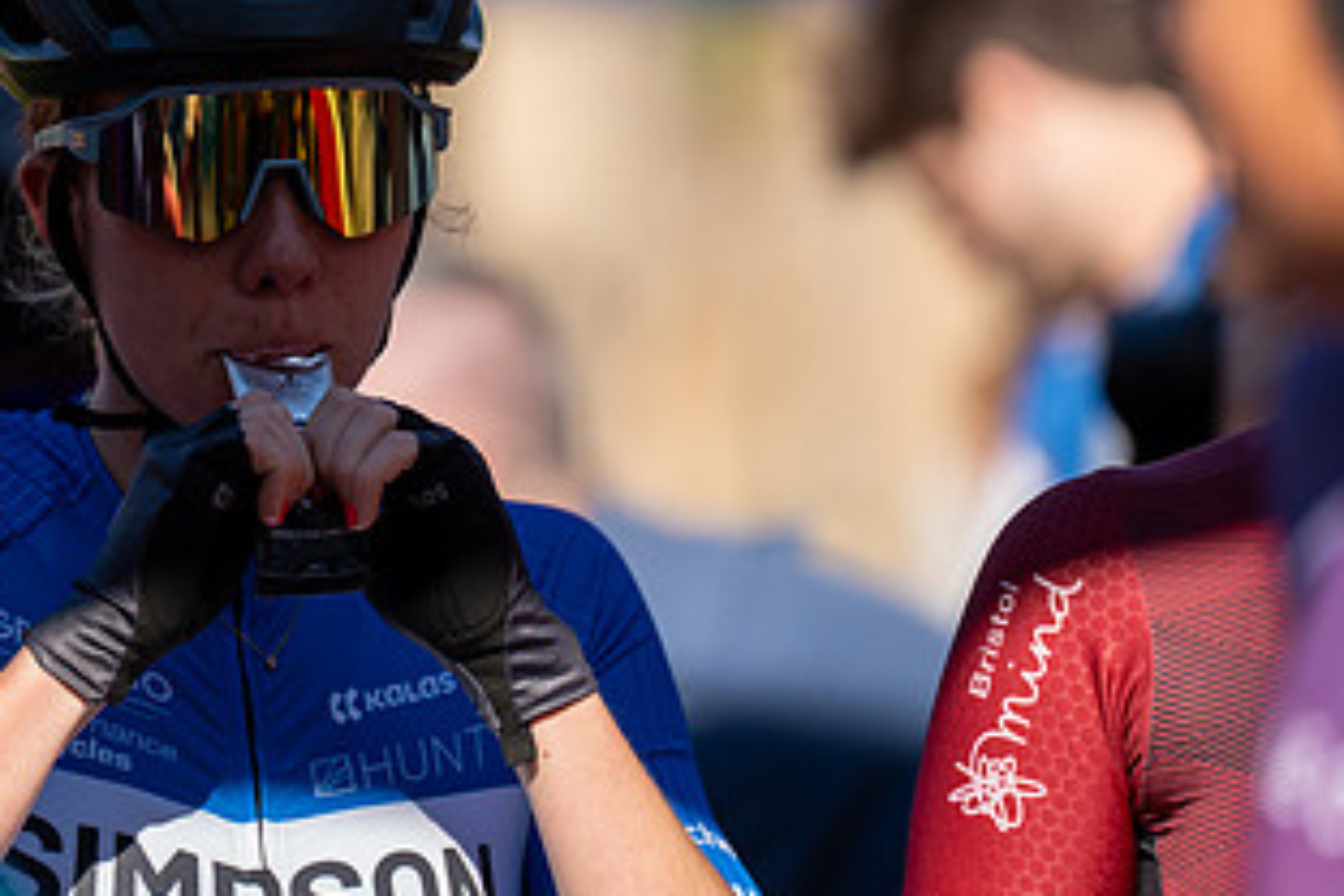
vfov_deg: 3.7
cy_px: 209
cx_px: 194
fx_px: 13887
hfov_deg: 5.5
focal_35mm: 372
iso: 100
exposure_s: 1/1000
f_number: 2.8
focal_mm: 200
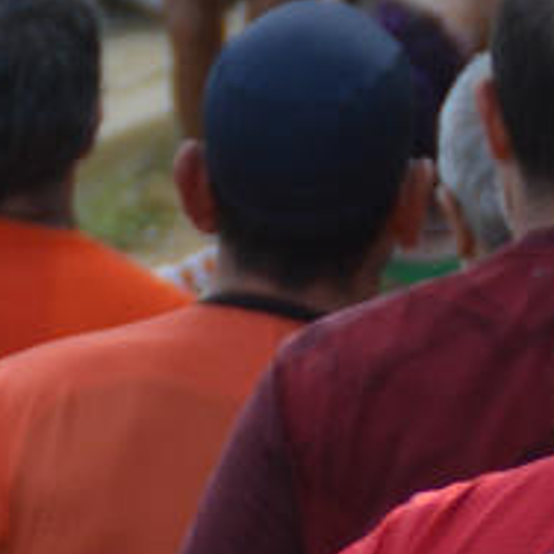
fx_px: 24589
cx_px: 1195
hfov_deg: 1.3
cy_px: 1291
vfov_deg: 1.3
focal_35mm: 1358
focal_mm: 98
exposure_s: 1/500
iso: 200
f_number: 5.6
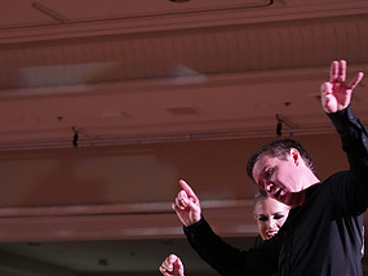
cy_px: 351
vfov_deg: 11.4
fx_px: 1351
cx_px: 234
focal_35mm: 127
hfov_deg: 15.5
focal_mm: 65
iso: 5000
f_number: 5
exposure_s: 1/320
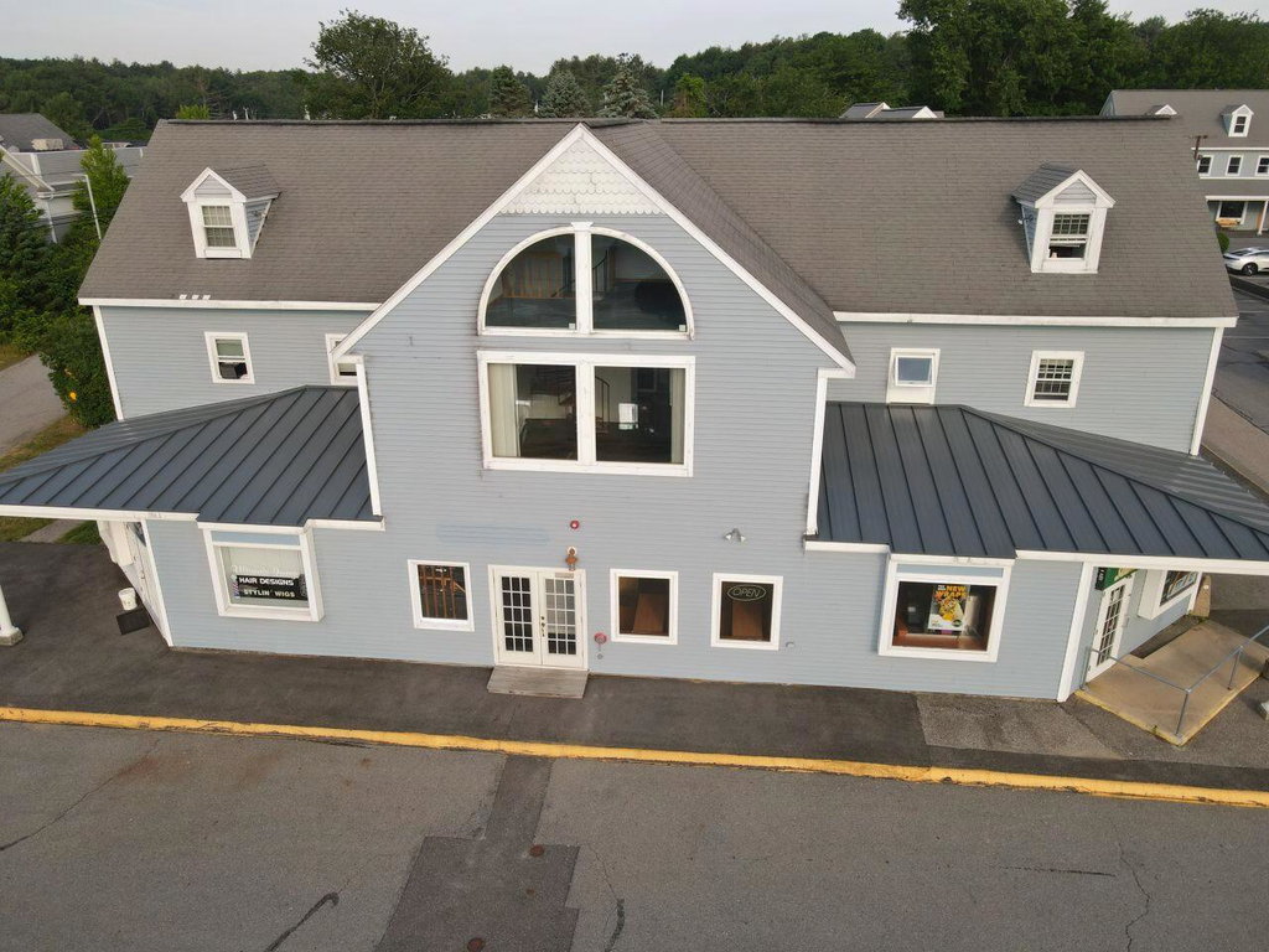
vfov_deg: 56.8
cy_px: 476
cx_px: 634
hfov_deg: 71.6
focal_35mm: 24
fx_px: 880
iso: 110
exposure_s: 1/320
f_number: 2.8
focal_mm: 4.5
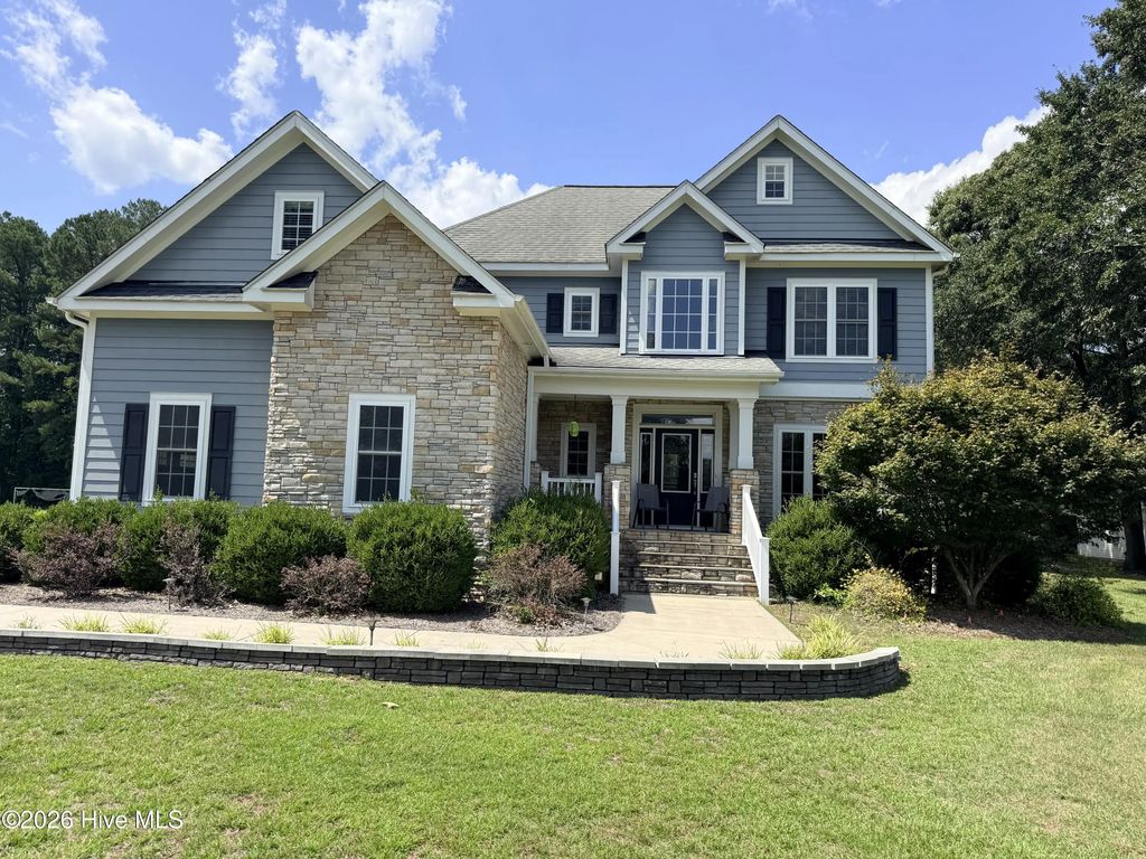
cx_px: 573
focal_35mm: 24
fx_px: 795
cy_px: 430
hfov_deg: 71.6
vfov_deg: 56.8
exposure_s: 1/3584
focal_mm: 6.76
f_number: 1.78
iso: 80
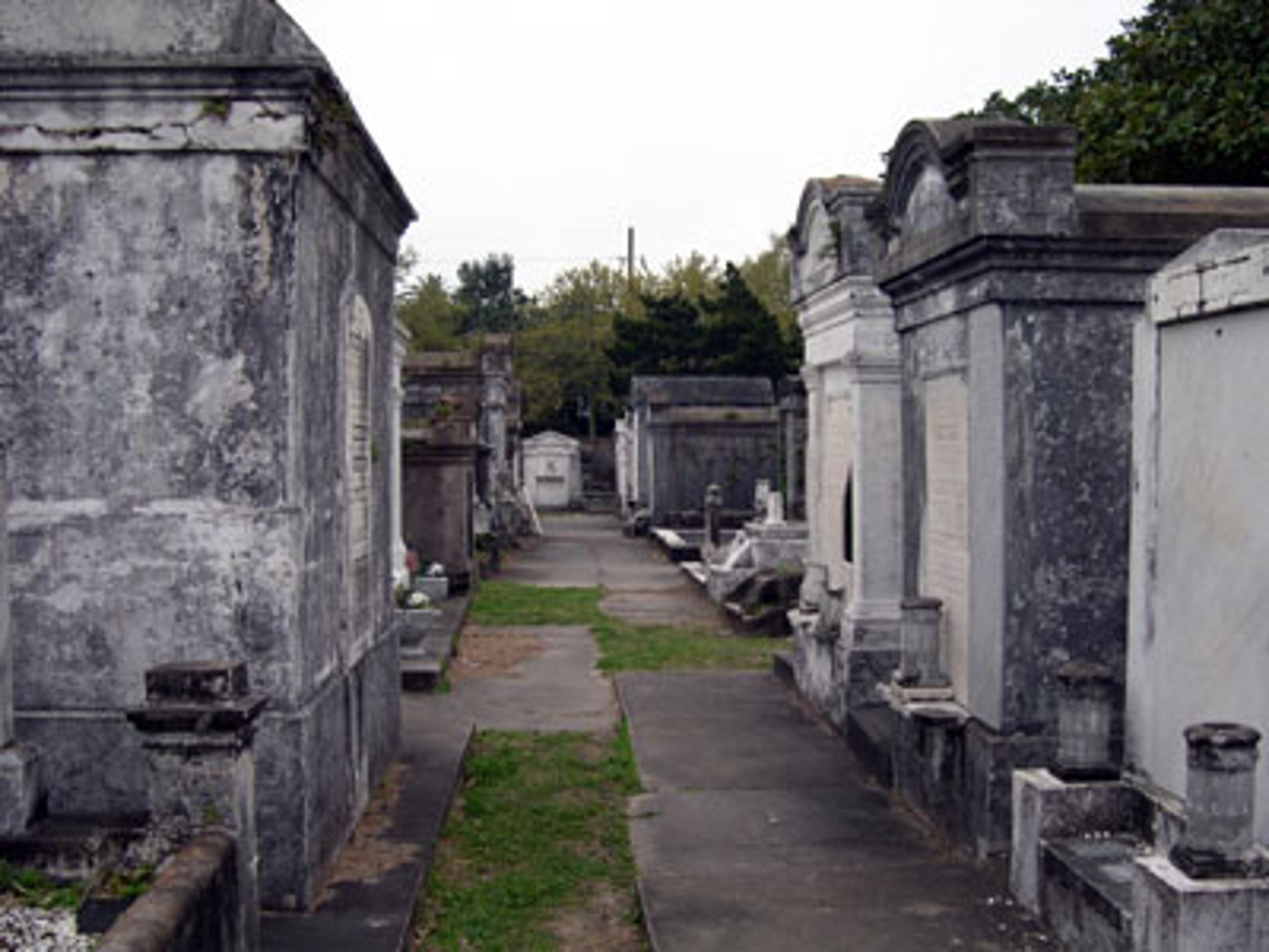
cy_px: 476
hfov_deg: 49.0
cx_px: 634
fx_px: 1393
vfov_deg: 37.7
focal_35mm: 38
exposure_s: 1/299
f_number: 2.8
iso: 100
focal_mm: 8
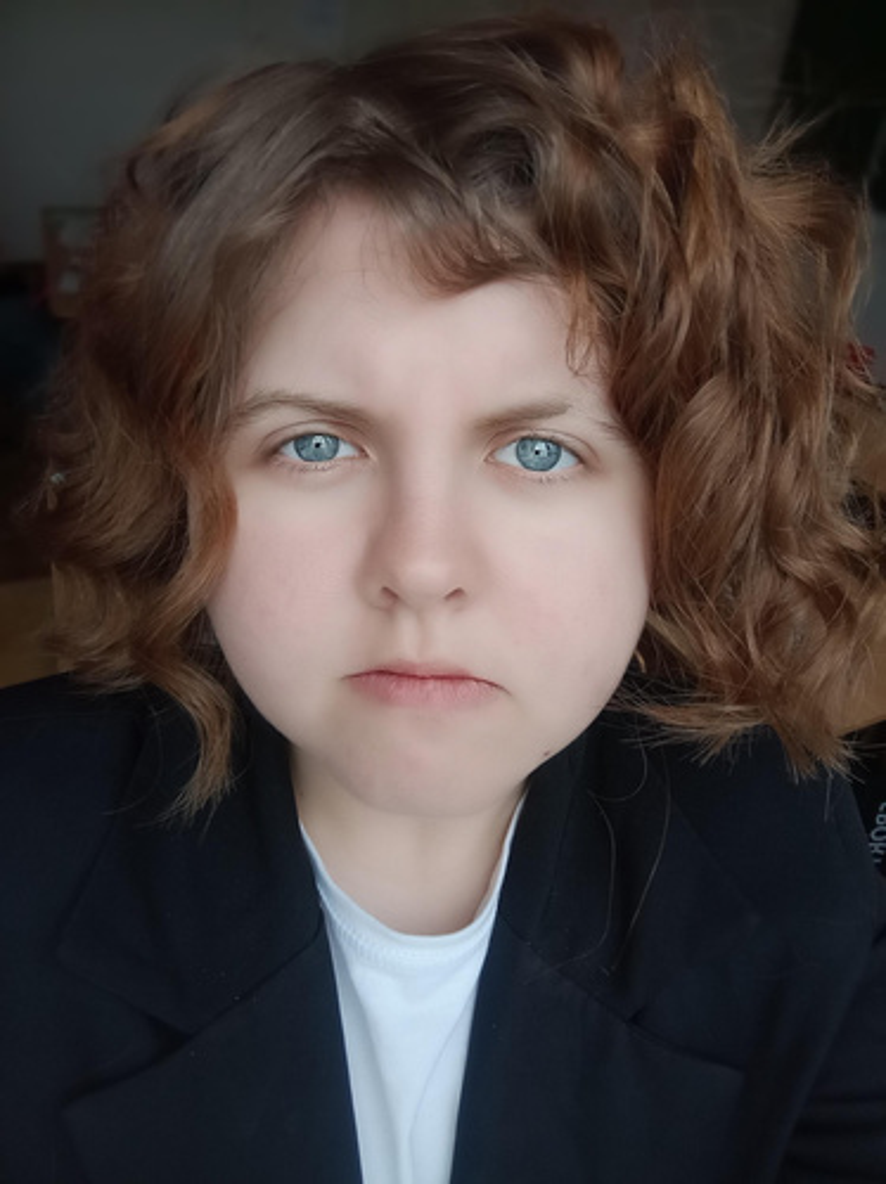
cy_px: 592
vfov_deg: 65.4
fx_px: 923
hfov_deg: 51.3
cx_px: 443
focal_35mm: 27
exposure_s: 1/117
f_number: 2.2
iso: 100
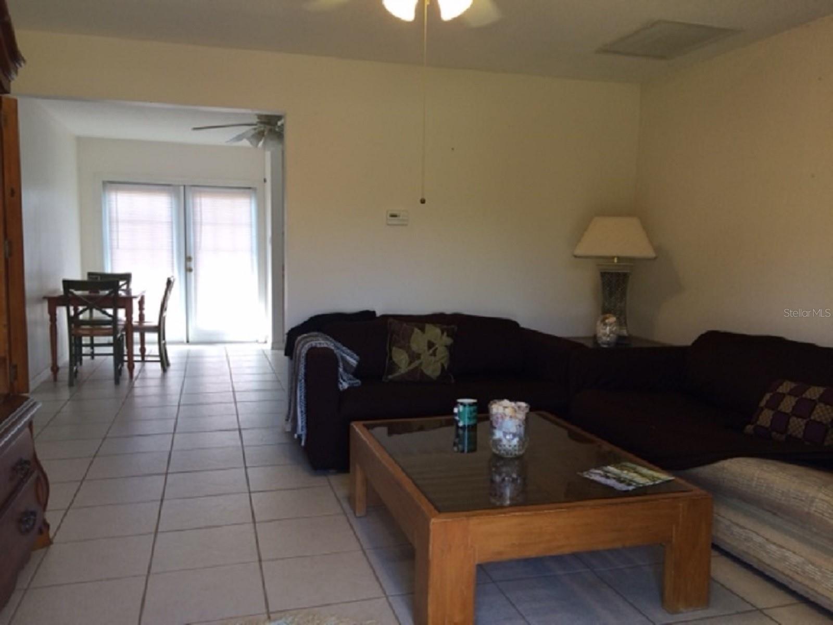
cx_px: 416
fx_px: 698
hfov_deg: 61.7
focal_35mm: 29
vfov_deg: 48.2
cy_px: 312
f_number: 2.2
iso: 40
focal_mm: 4.15
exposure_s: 1/40
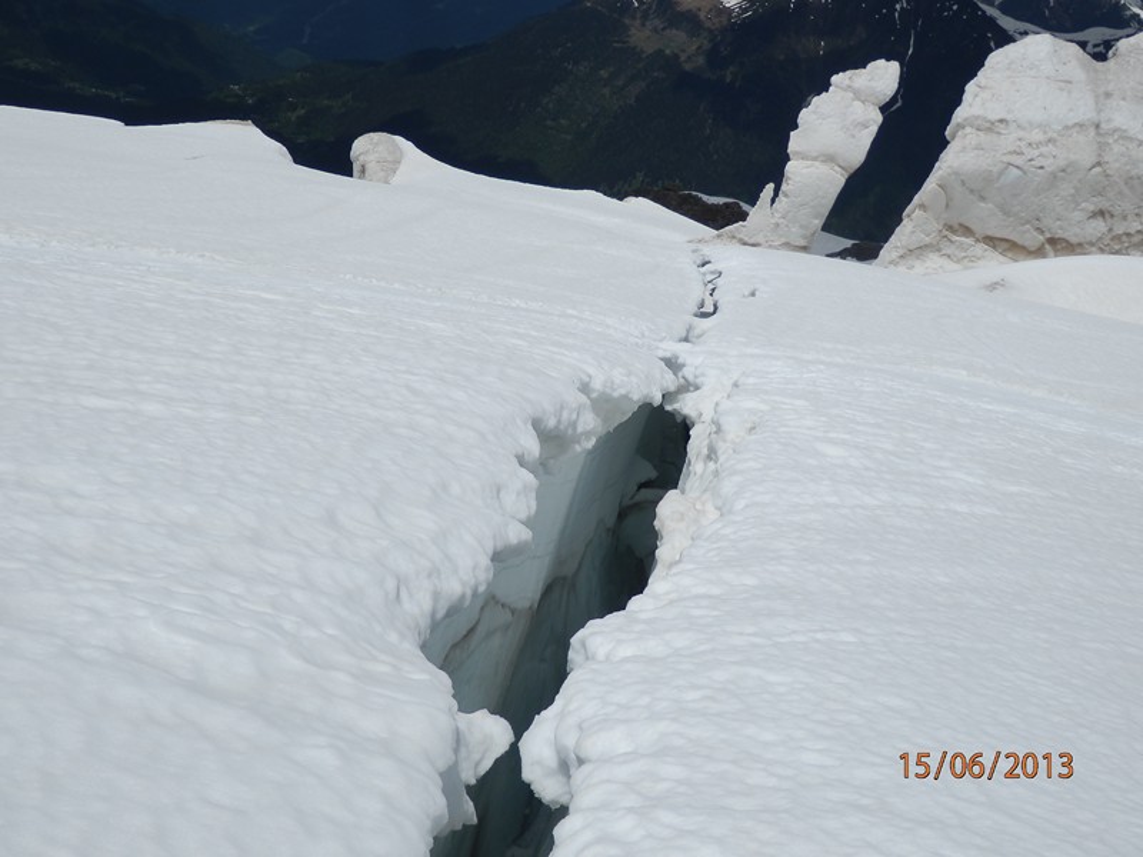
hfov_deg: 42.1
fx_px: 1486
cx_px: 572
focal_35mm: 45
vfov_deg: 32.2
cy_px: 428
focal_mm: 8
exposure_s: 1/500
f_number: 10.8
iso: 80
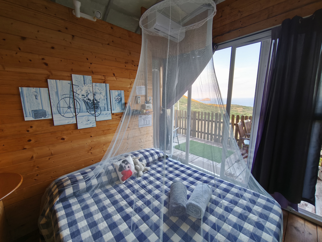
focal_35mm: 15
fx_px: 140
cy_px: 121
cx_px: 161
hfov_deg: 98.2
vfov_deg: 81.7
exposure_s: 1/33.3
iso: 250
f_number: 2.2
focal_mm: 1.91
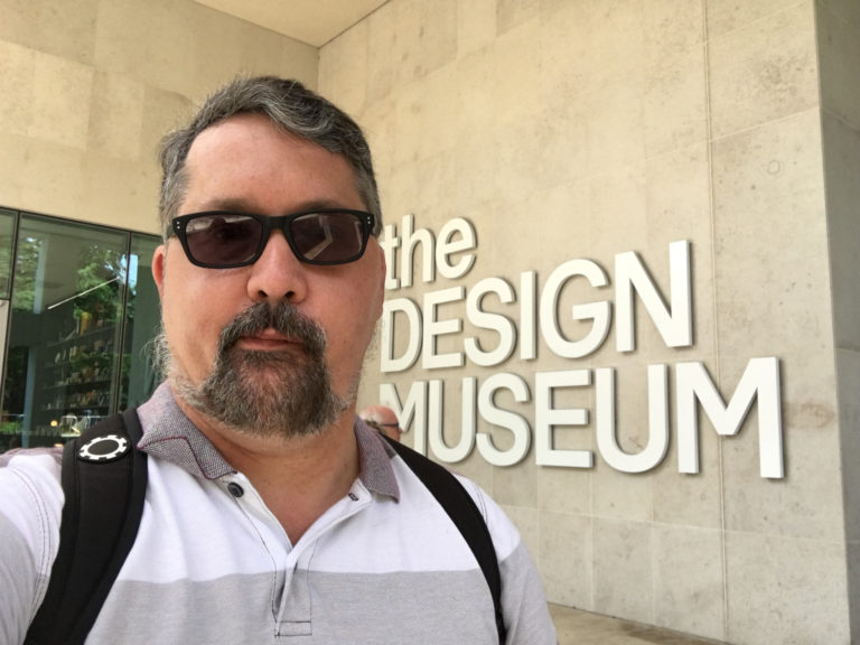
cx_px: 430
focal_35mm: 31
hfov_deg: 58.4
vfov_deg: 45.4
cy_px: 322
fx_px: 770
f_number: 2.2
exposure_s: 1/229
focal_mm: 2.65
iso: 32
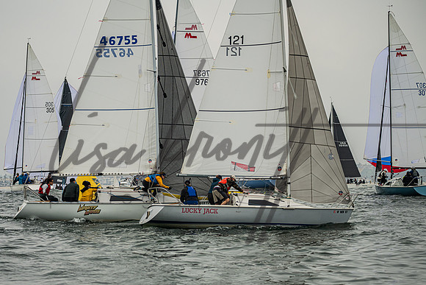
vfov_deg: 8.7
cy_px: 163
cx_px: 181
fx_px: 1860
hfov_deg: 13.1
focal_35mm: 157
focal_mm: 135
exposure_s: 1/4000
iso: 250
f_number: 4.8
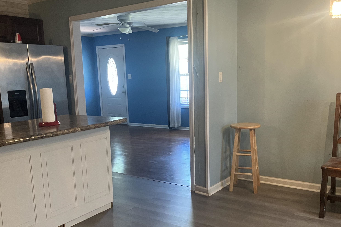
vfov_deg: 36.8
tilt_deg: -10.1
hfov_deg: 53.1
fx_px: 341
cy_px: 133
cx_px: 178
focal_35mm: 36
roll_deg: +0.7
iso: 250
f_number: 1.8
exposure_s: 1/40
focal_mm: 3.99
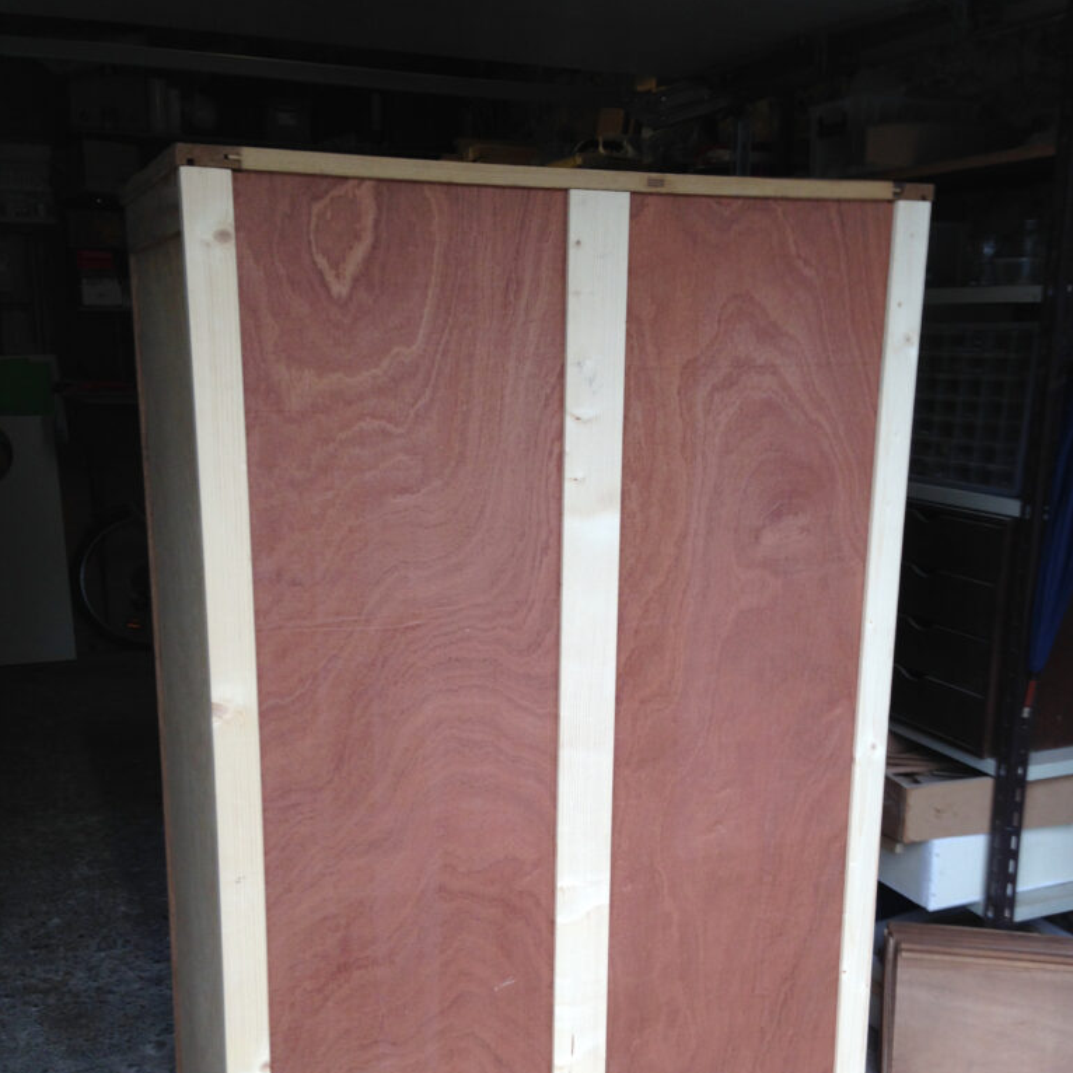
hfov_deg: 42.8
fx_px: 1368
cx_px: 536
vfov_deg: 42.6
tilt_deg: -13.6
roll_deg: -0.2
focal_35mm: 39
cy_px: 646
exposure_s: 1/104
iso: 50
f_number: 2.4
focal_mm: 4.12
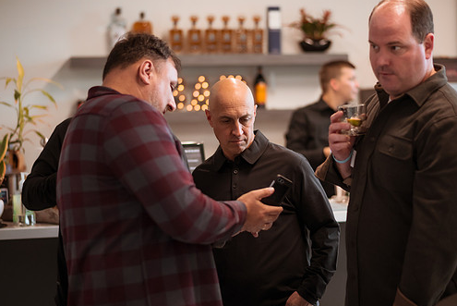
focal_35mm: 74
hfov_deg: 27.3
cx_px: 244
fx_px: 940
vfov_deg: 18.5
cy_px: 142
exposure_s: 1/2000
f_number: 1.4
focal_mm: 58
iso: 800
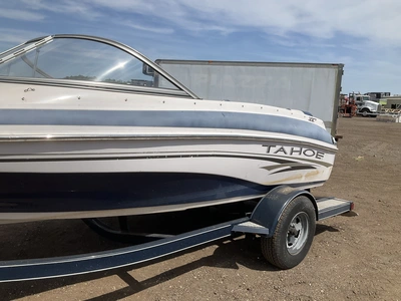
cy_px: 150
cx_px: 200
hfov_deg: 61.7
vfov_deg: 48.2
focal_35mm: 29
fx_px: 336
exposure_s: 1/2538
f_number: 1.8
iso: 25
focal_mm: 3
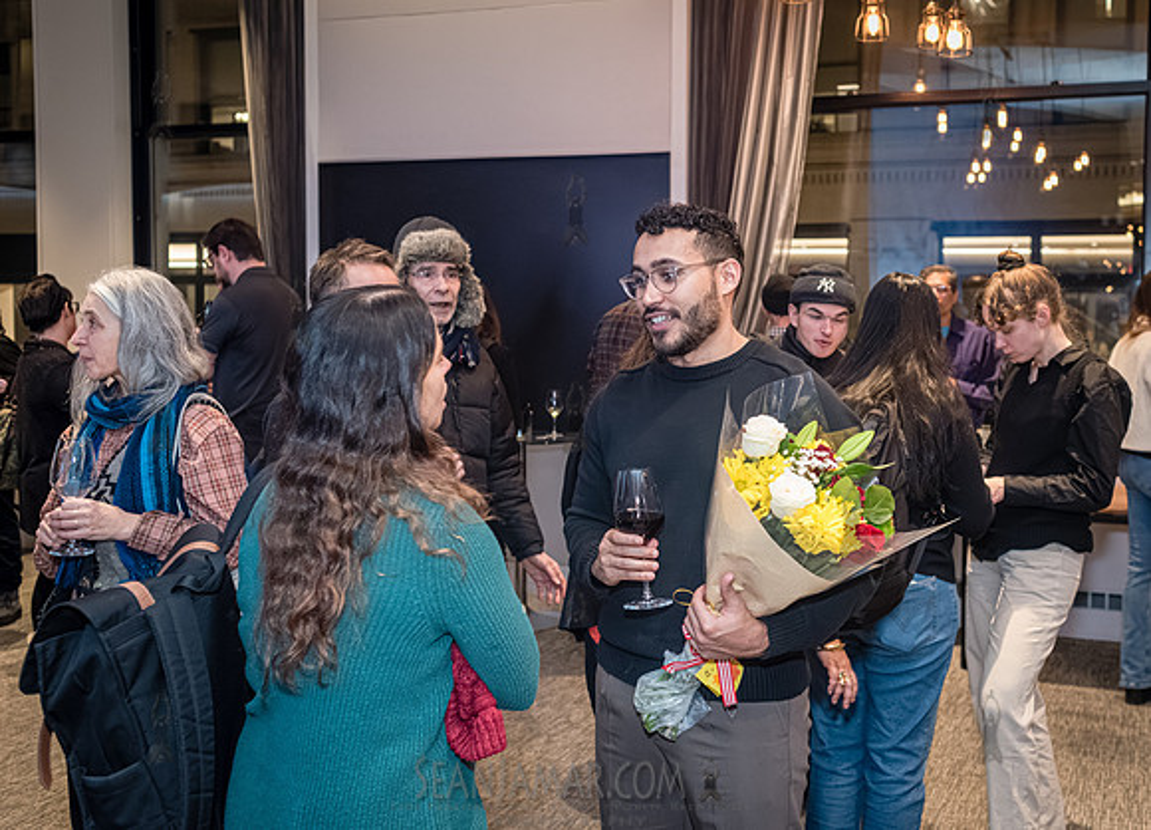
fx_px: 1322
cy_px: 384
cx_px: 667
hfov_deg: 46.9
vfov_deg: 34.8
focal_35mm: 40
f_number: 4
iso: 5000
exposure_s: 1/160
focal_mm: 35
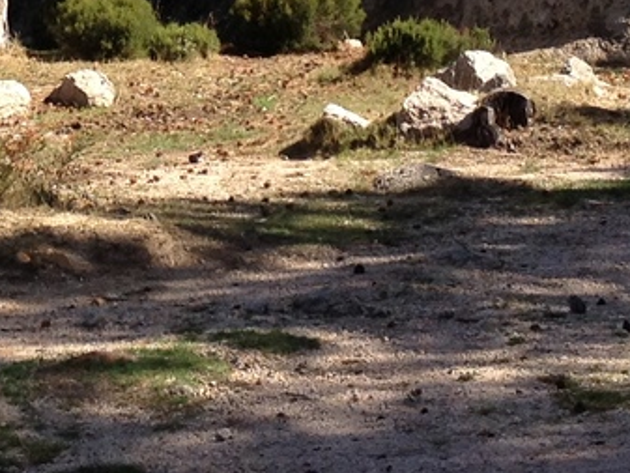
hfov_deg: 11.8
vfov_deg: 8.8
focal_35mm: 166
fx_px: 3022
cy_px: -198
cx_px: 7
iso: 64
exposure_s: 1/800
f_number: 2.4
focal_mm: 4.28
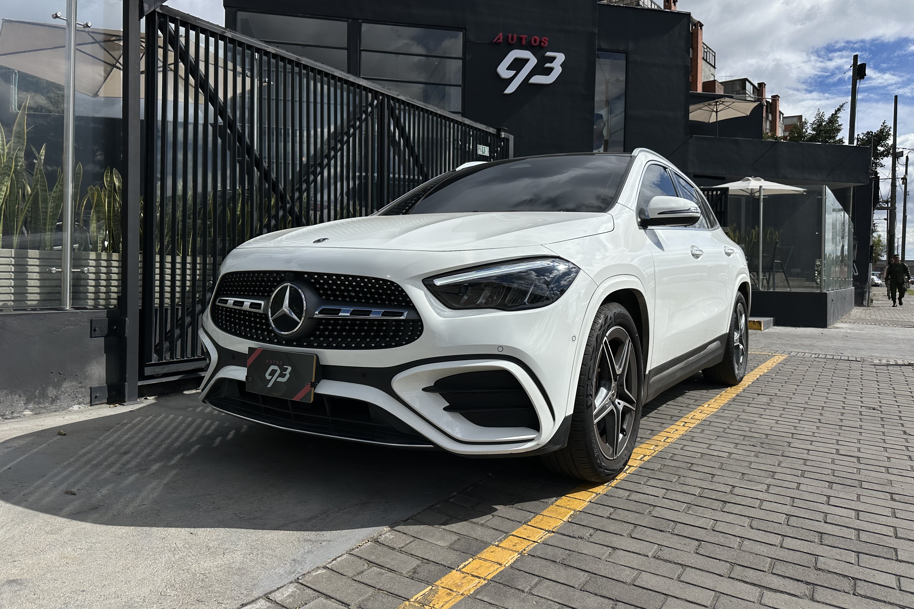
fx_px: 635
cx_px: 457
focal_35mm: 25
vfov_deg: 51.2
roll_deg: -1.4
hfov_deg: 71.5
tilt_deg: -0.1
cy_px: 271
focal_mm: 6.86
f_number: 1.78
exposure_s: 1/18519
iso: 100
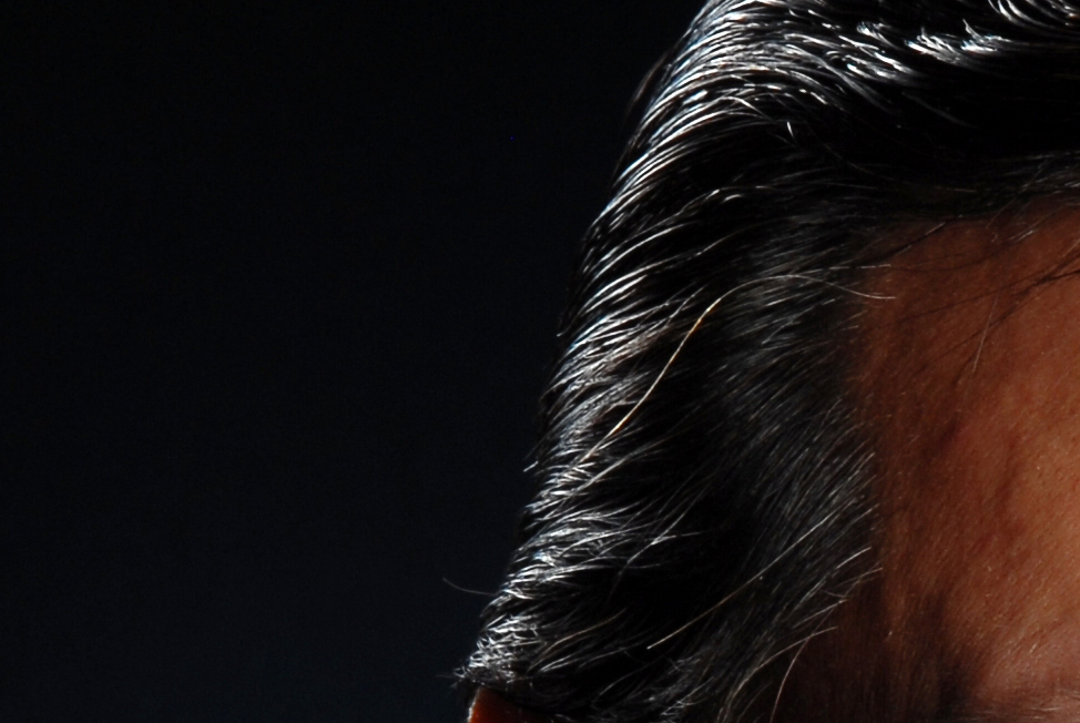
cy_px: 1068
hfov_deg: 2.6
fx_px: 24178
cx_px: 1267
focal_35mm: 805
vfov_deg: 1.7
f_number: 11
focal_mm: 135
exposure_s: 1/125
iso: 125
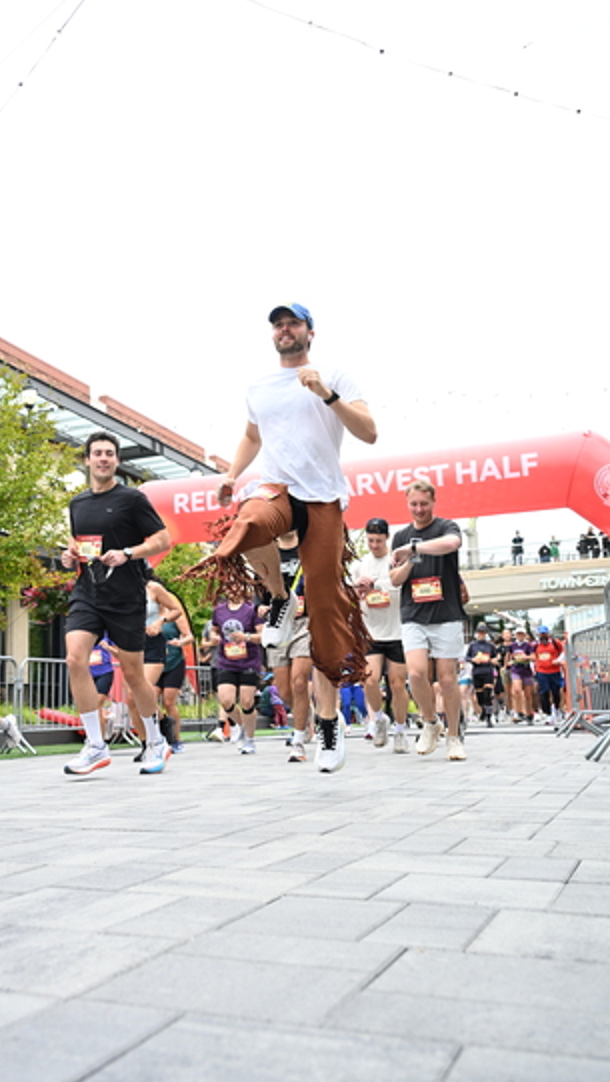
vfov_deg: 59.5
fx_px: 947
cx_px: 247
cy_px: 540
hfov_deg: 35.6
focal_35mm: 33
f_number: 4
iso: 2000
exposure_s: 1/640
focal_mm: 31
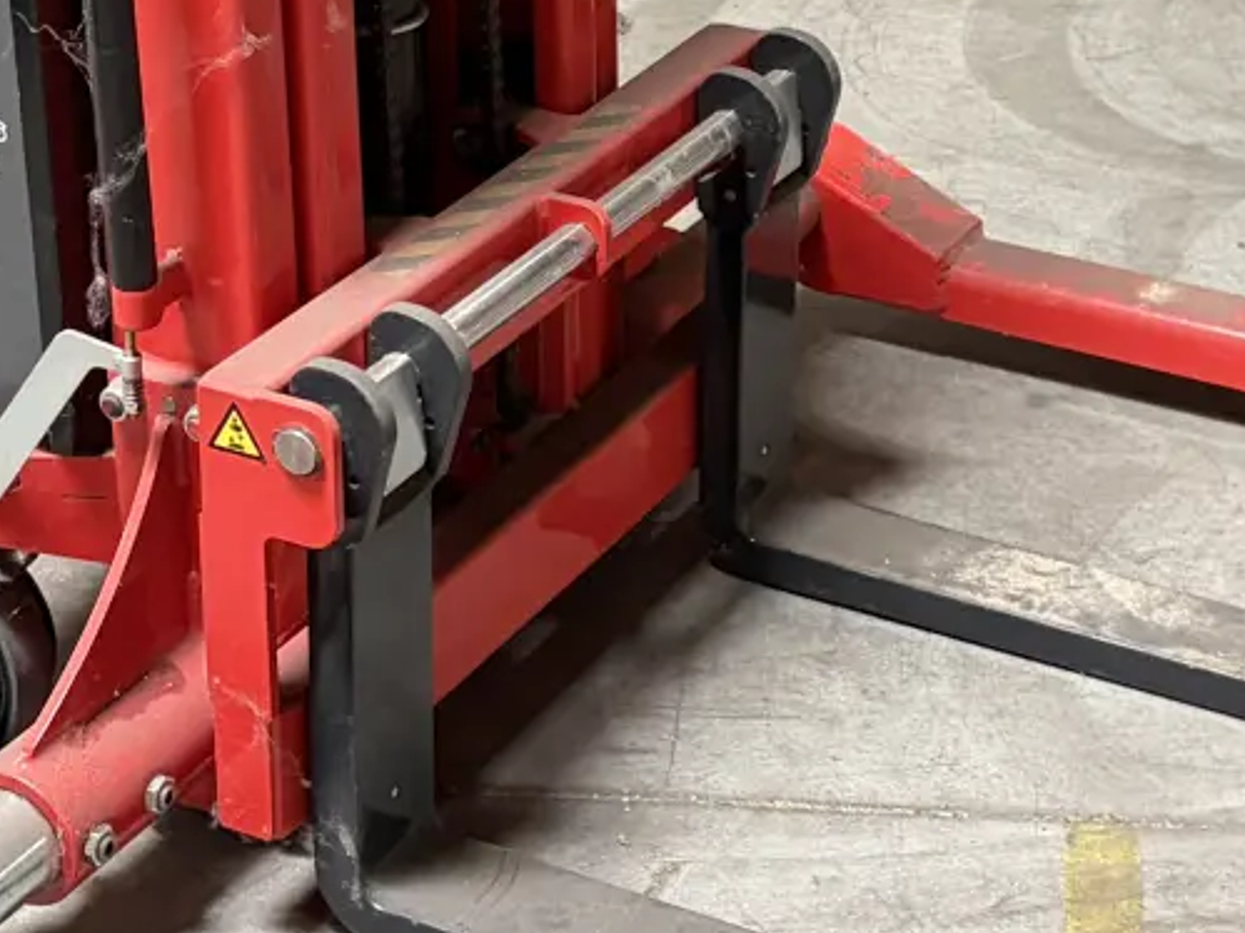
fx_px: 3596
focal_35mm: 100
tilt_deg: -26.4
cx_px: 781
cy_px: 262
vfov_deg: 14.7
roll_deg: -0.4
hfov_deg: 19.6
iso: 400
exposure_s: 1/50
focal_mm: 5.96
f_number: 1.6
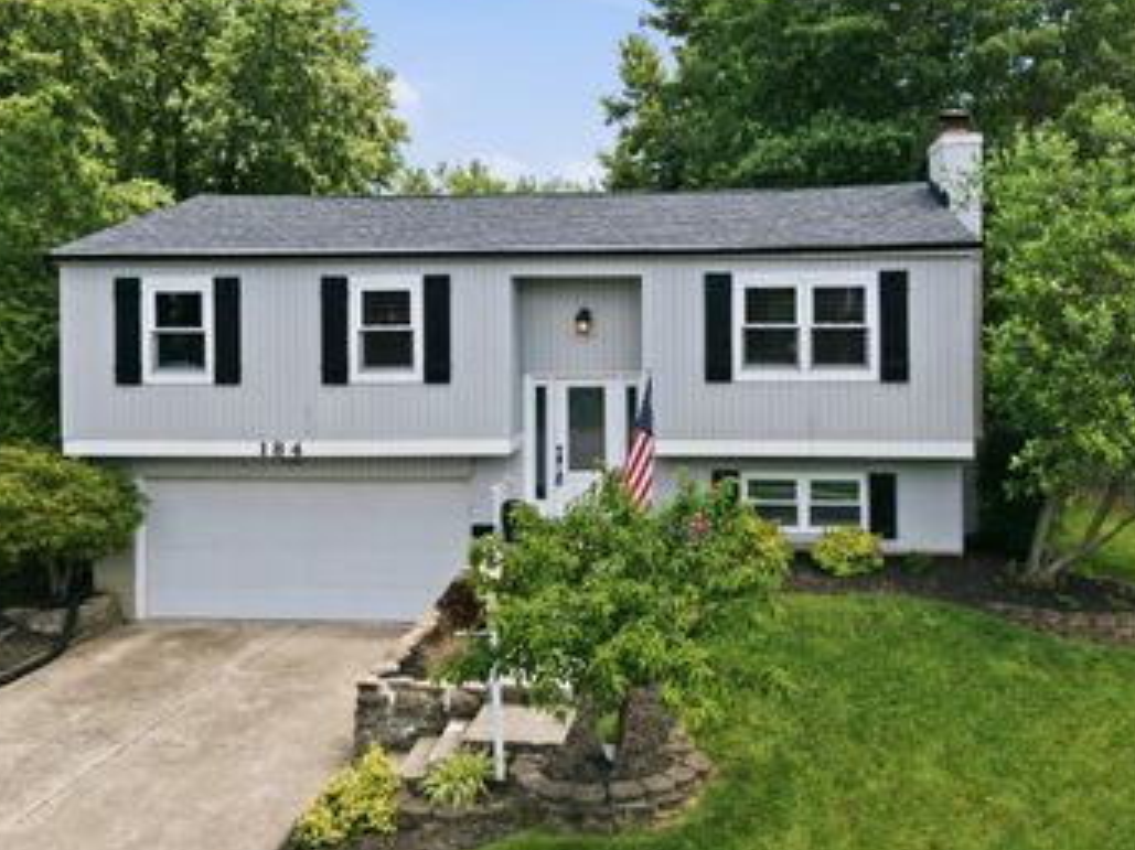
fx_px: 1147
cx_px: 668
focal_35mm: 35
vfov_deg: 40.3
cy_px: 306
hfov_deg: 52.4
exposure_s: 1/4000
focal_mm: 8.7
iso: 290
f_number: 1.8
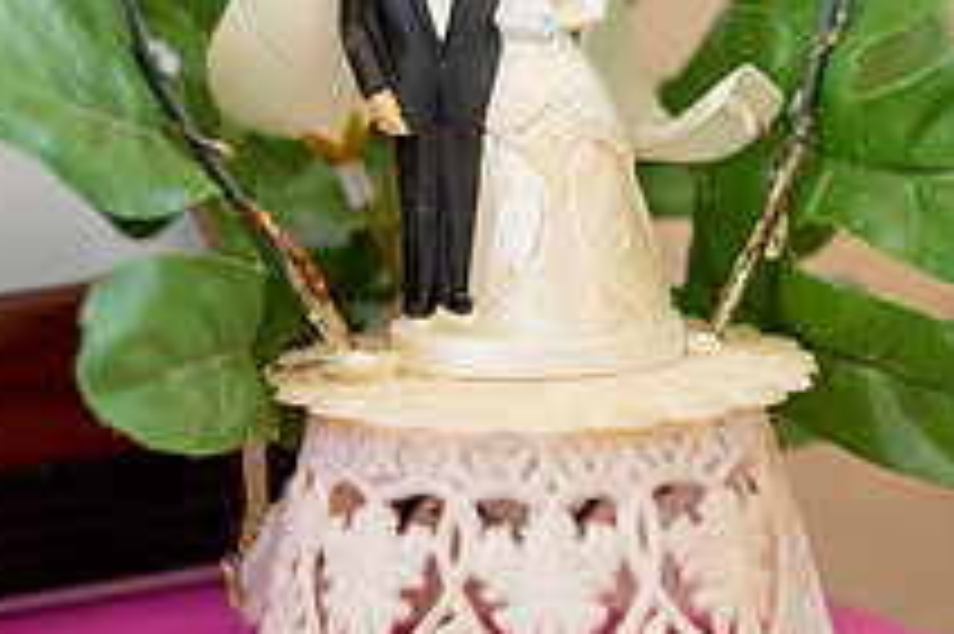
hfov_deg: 8.1
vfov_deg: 5.4
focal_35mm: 255
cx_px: 428
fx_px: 6752
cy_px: -144
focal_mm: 120
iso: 800
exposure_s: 1/50
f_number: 5.6
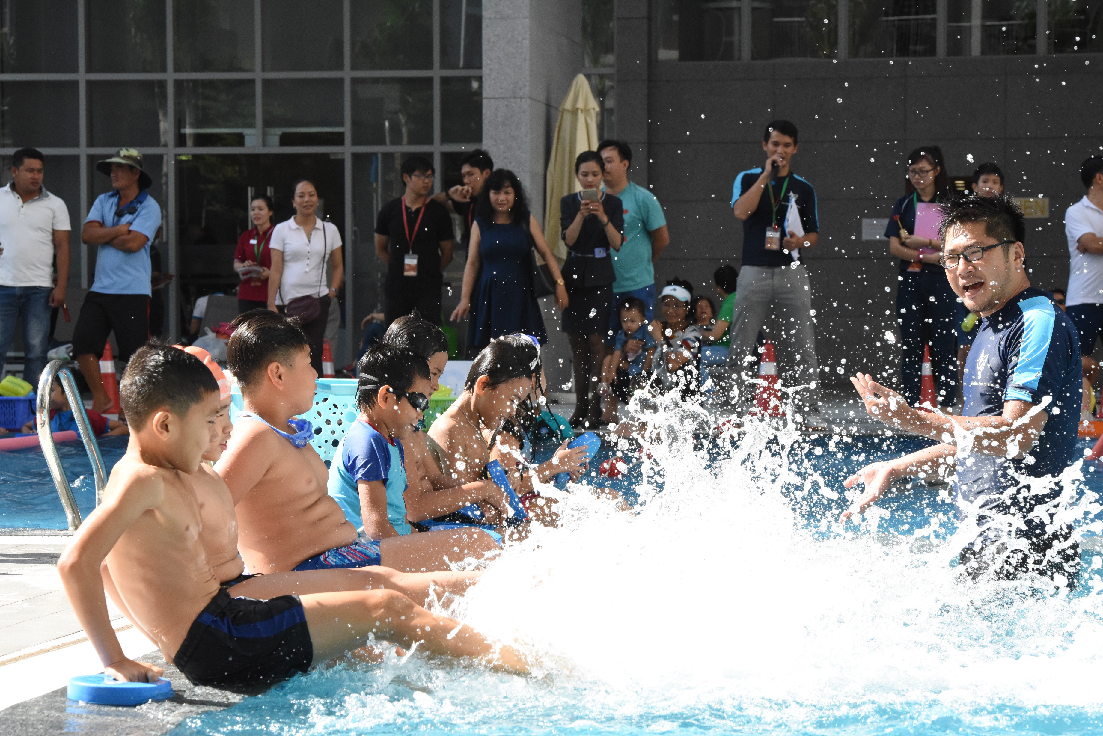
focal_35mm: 105
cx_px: 552
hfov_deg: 19.5
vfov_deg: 13.1
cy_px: 368
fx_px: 3218
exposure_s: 1/1250
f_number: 13
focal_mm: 105
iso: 3200
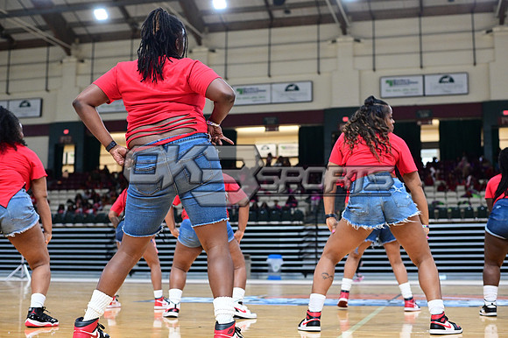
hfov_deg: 39.6
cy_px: 169
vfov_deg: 27.0
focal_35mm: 50
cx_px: 254
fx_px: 705
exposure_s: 1/1000
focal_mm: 50
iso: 6400
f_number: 3.2
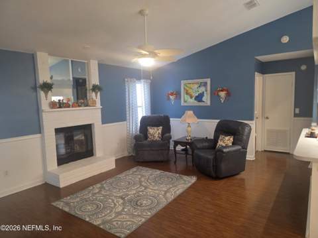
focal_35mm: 23
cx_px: 159
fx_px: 211
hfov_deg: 74.0
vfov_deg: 58.8
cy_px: 119
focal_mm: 6.3
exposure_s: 1/120
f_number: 1.7
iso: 640
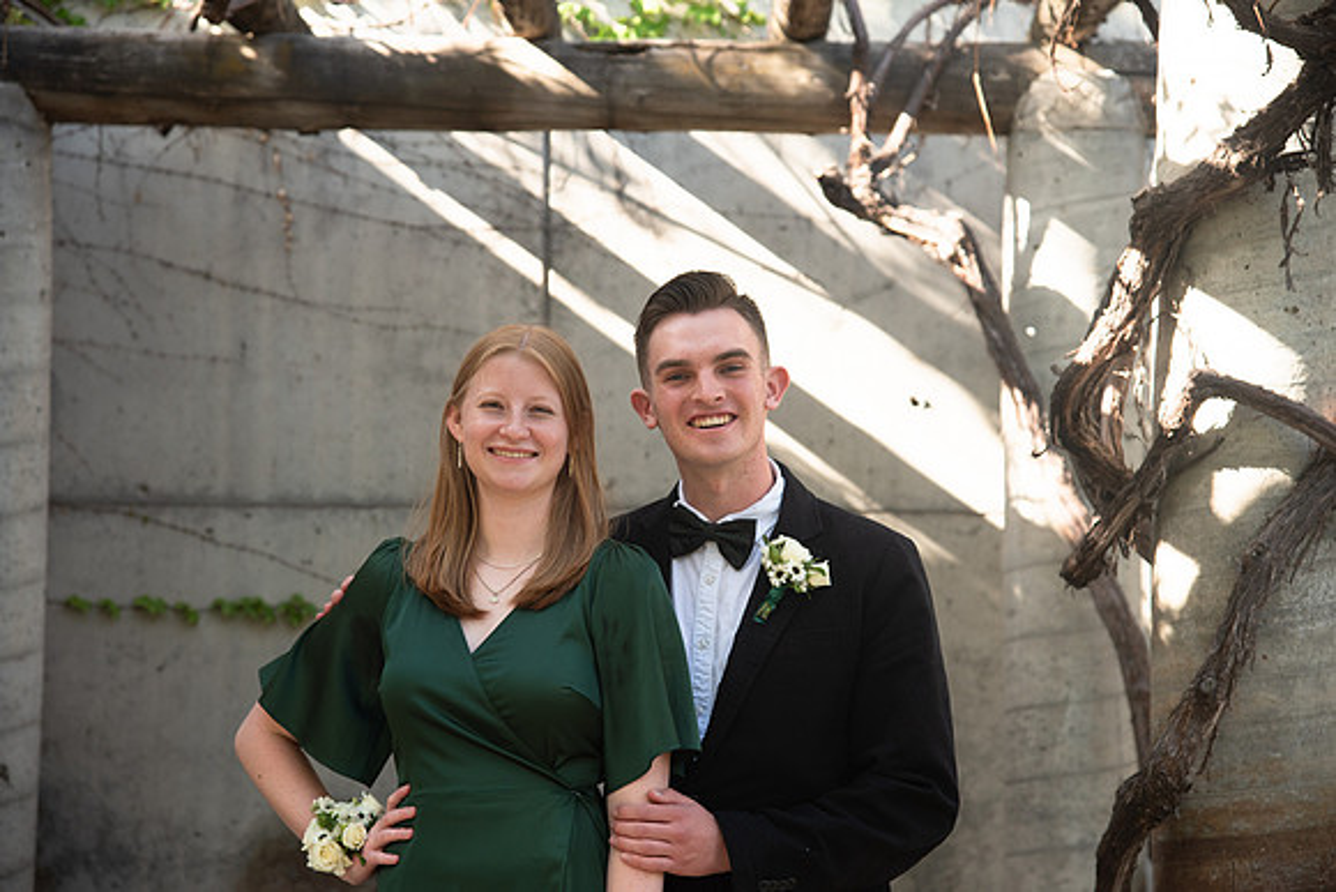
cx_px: 668
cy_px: 446
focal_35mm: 85
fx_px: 3155
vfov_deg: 16.1
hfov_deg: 23.9
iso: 200
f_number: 5
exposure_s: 1/200
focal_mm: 85
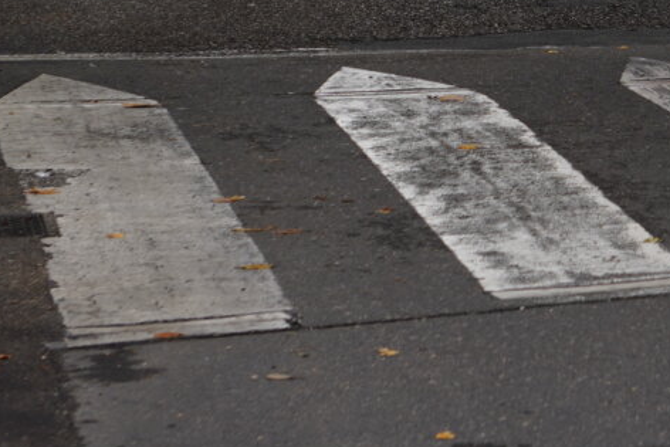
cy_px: -154
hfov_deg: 7.7
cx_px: 781
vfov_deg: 5.2
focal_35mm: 264
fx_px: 4921
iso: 100
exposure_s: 1/125
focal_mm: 65
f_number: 6.3
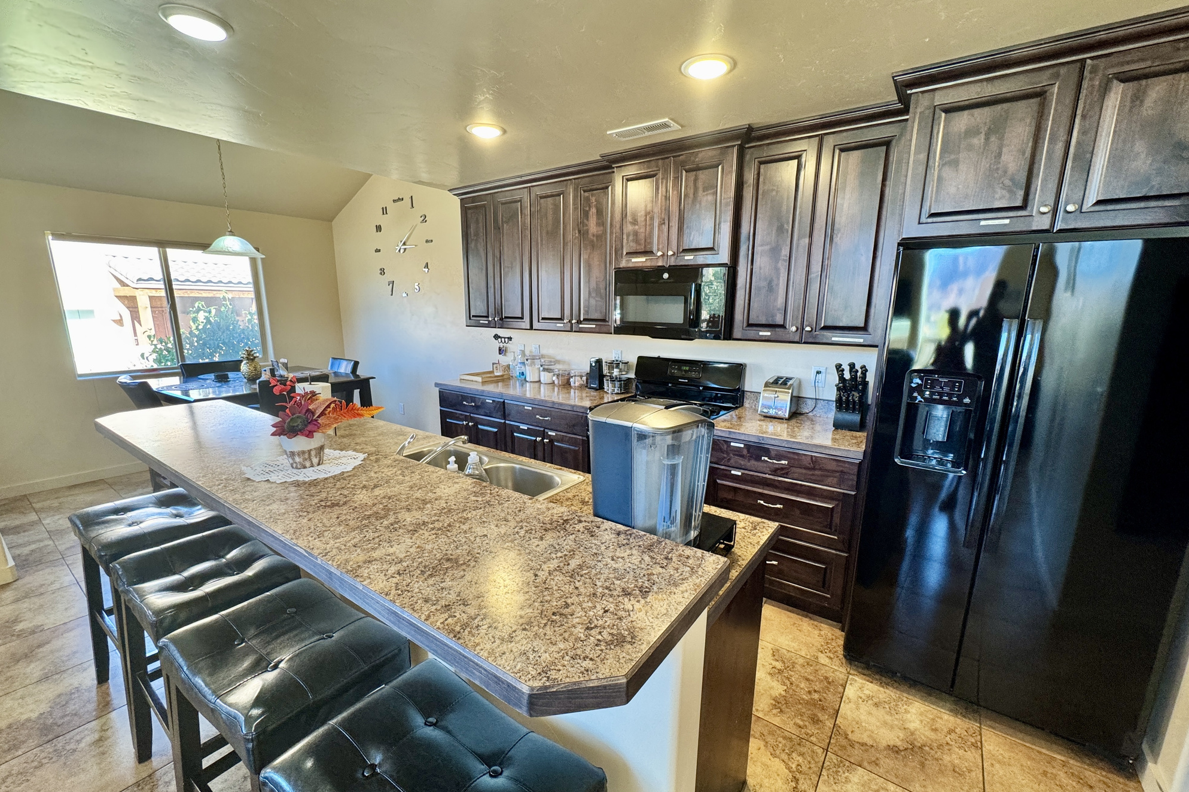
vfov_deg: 77.3
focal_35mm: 15
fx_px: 495
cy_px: 408
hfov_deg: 100.4
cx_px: 597
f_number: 2.2
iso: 200
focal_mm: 2.22
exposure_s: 1/60
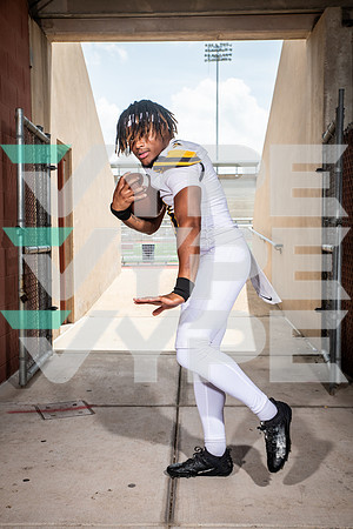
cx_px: 176
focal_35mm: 42
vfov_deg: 46.4
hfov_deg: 31.9
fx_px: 618
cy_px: 264
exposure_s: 1/400
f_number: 7.1
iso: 160
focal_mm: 42
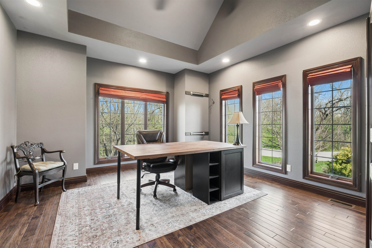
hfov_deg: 96.7
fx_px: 165
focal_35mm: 16
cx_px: 186
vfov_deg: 73.7
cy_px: 124
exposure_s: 1/25
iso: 800
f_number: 10
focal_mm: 16
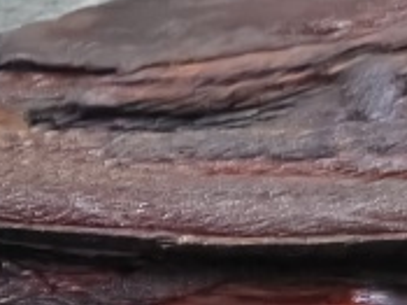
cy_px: 473
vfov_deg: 13.2
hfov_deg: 17.9
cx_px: -72
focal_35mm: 105
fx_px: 1234
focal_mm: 5.56
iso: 4632
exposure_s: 1/20
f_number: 1.88
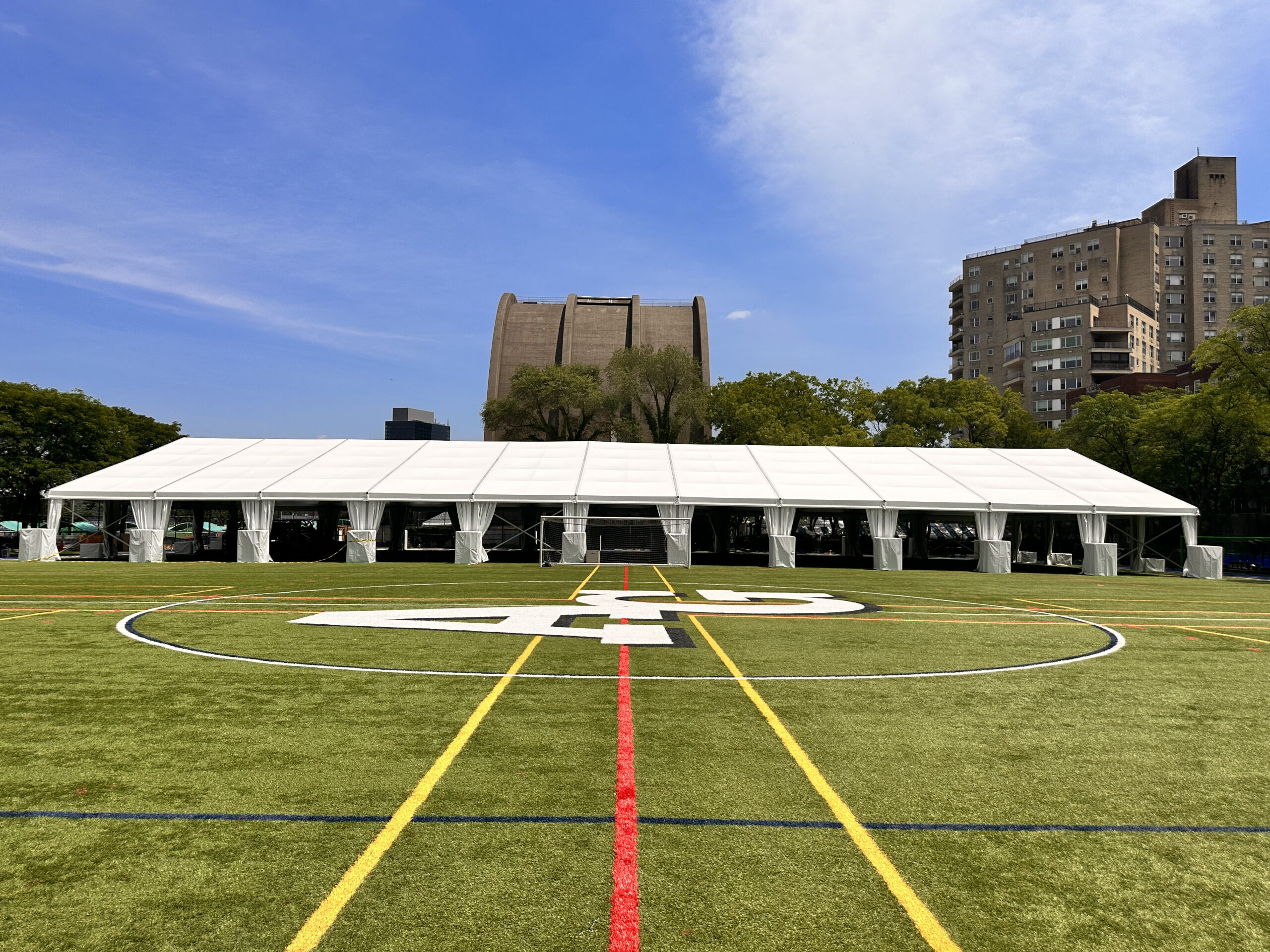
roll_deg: -0.3
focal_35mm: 24
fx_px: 881
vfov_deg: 56.8
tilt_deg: +3.5
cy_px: 476
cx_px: 635
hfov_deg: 71.6
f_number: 1.78
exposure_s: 1/9709
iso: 80
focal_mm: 6.86
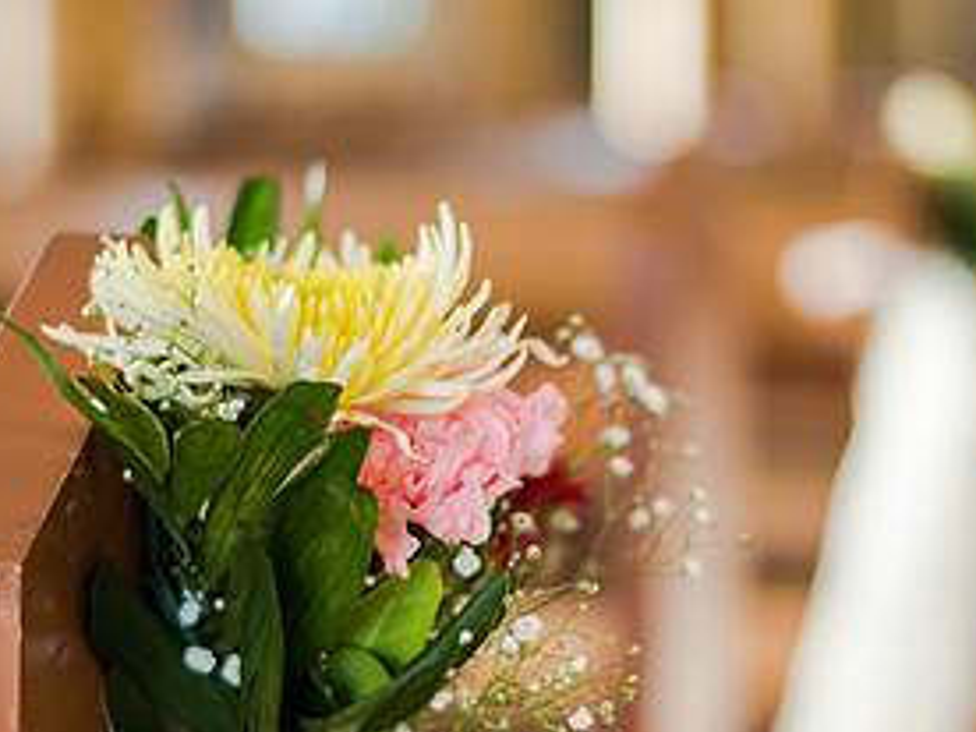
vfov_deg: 14.6
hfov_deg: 19.4
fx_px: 2848
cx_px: 527
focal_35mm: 101
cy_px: 596
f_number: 1.8
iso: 125
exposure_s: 1/160
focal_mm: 50
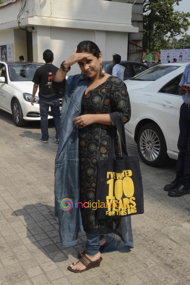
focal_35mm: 42
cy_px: 142
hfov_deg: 31.8
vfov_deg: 46.4
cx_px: 95
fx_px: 333
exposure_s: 1/250
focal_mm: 28
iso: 800
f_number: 22
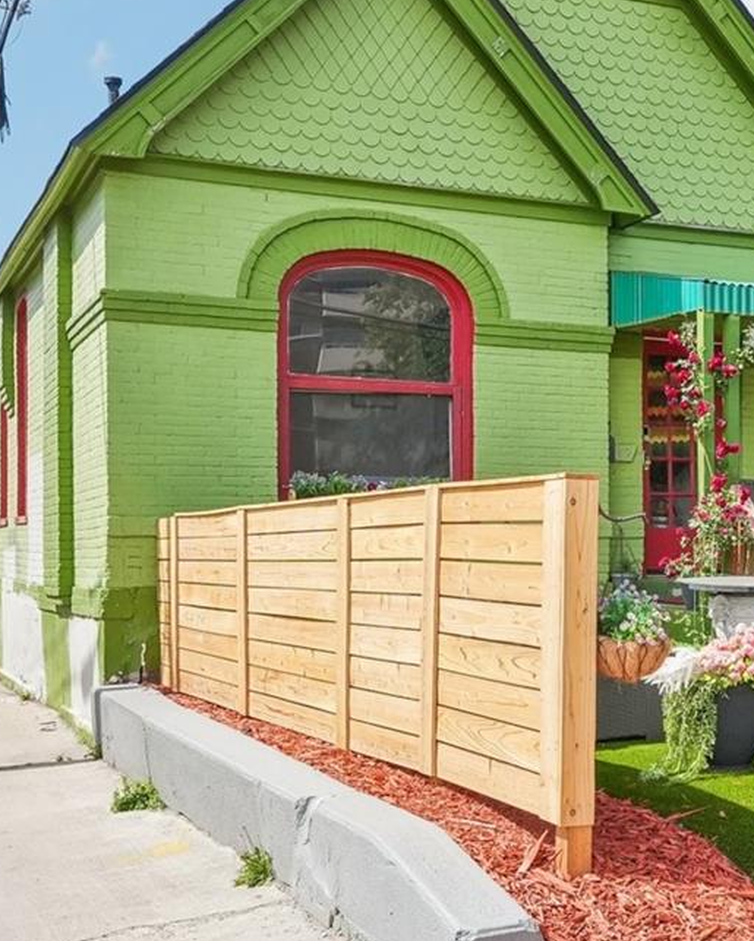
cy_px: 301
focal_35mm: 50
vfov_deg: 36.8
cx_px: 564
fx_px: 1395
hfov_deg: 29.8
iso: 800
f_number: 8
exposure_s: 1/1000
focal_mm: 14.3
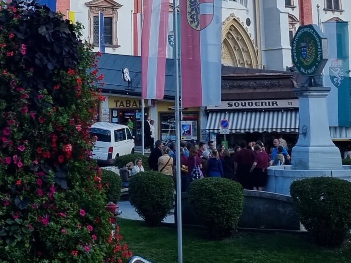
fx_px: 923
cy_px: -107
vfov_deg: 15.3
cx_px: 125
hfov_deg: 21.5
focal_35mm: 91
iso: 50
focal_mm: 5.4
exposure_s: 1/1297
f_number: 1.8
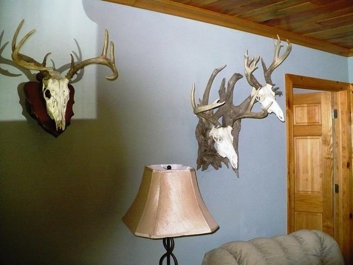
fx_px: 377
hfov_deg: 50.1
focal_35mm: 37
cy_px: 132
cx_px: 176
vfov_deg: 38.7
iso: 640
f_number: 2.8
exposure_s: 1/30
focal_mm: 6.1
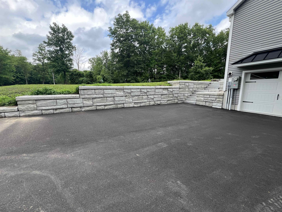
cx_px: 141
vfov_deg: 89.9
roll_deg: +0.7
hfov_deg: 106.2
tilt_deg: -9.6
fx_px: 106
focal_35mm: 13
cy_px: 106
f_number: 1.8
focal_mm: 1.57
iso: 32
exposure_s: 1/259
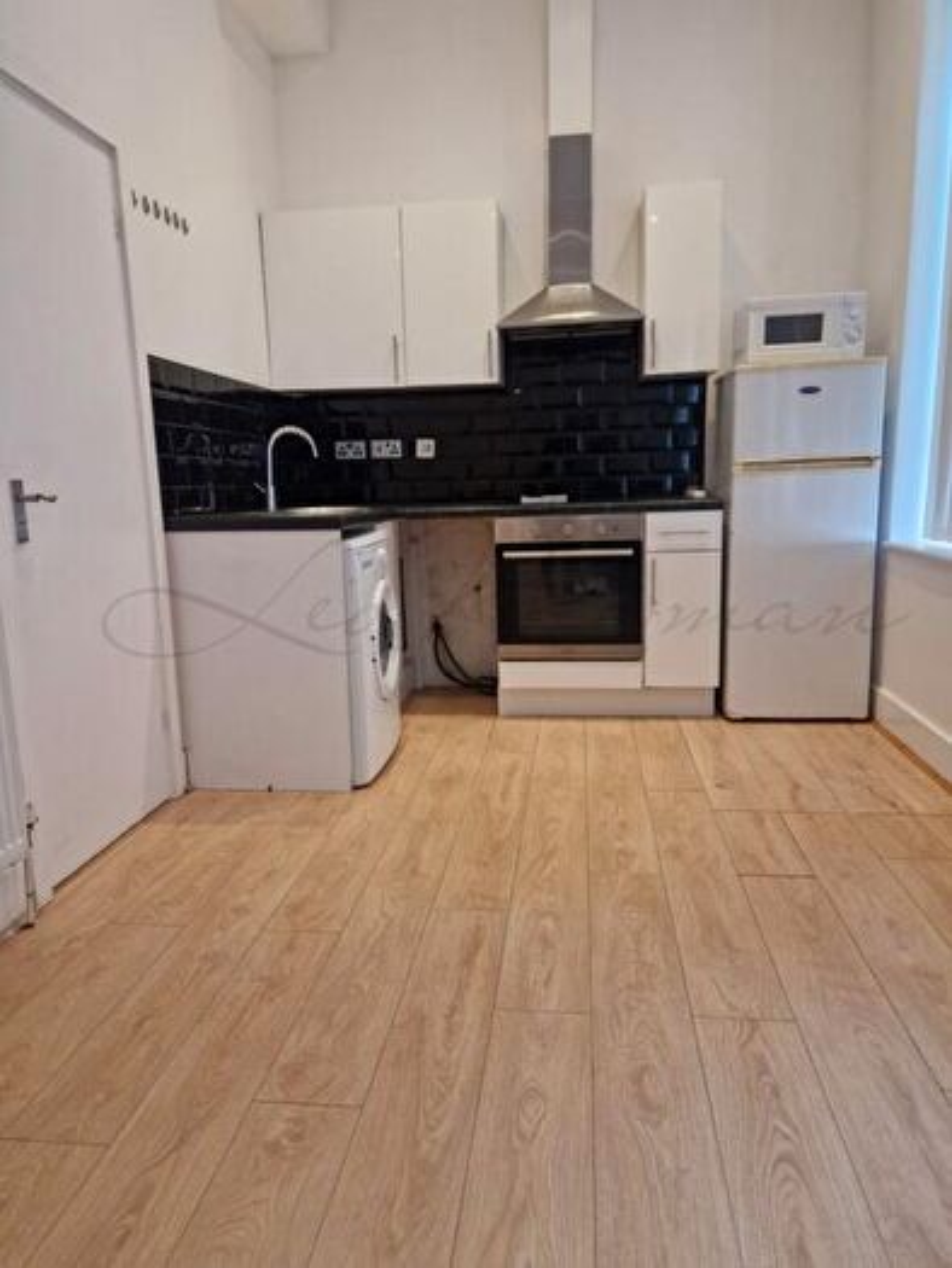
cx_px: 476
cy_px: 634
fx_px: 843
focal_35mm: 23
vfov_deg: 73.9
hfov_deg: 58.9
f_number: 1.8
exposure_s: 1/100
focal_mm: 5.4
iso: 320
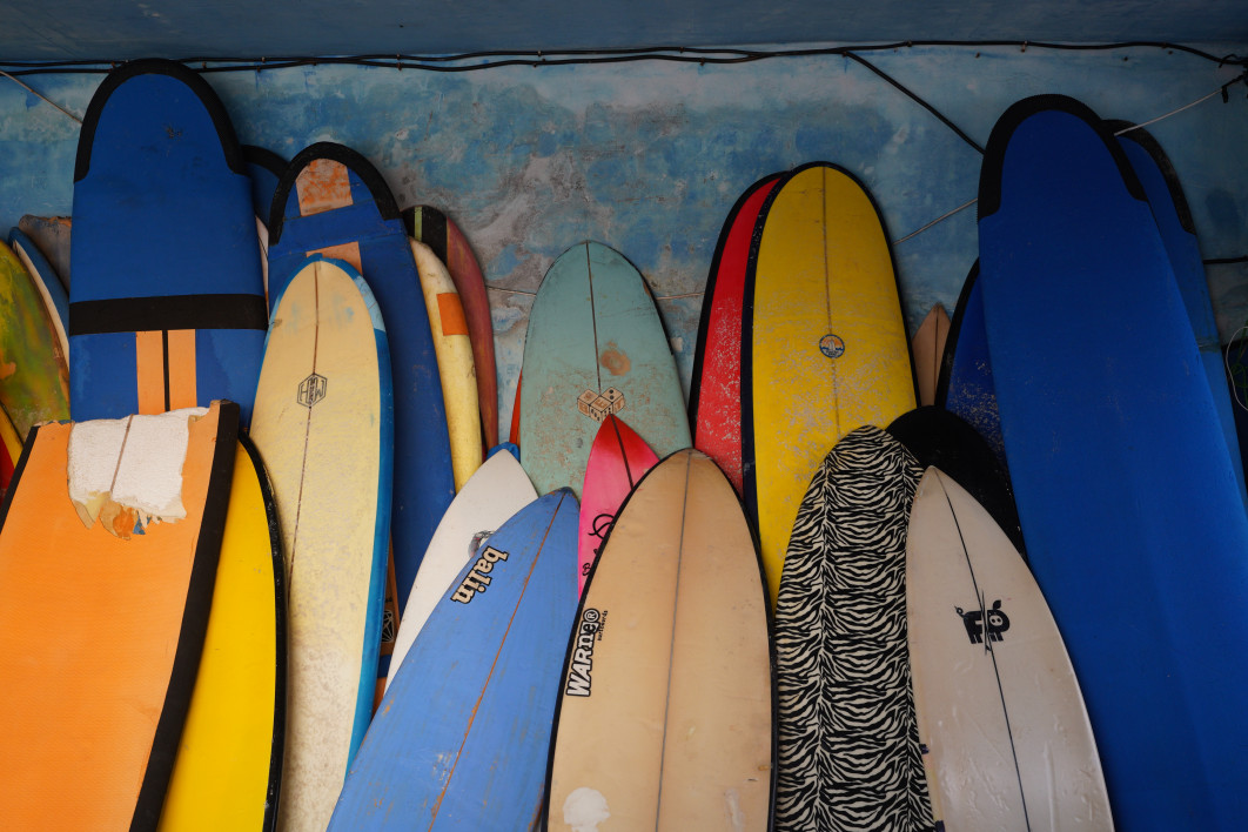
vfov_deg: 41.1
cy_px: 416
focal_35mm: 32
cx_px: 624
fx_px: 1109
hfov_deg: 58.7
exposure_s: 1/40
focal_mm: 32
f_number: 5.6
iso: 640
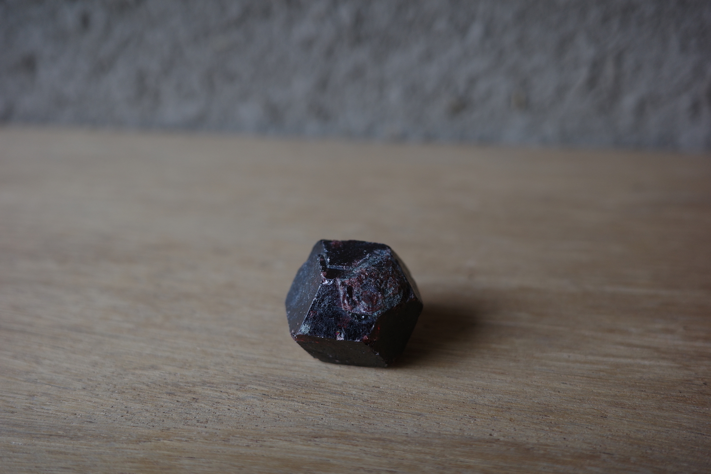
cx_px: 356
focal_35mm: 40
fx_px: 790
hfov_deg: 48.5
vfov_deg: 33.4
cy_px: 237
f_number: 2.8
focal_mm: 26
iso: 200
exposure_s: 1/100
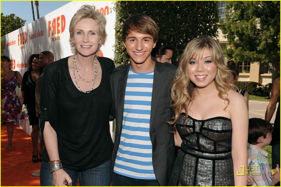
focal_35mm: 35
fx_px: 273
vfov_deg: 37.9
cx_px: 140
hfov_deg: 54.4
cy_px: 94
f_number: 11
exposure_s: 1/250
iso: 200
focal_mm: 35
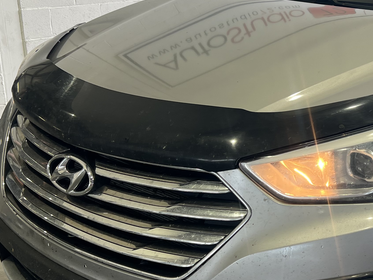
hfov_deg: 29.6
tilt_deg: -18.2
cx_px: 353
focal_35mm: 62
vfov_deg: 23.6
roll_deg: -2.1
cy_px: 150
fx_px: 668
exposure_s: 1/121
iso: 40
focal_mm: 5.7
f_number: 1.5
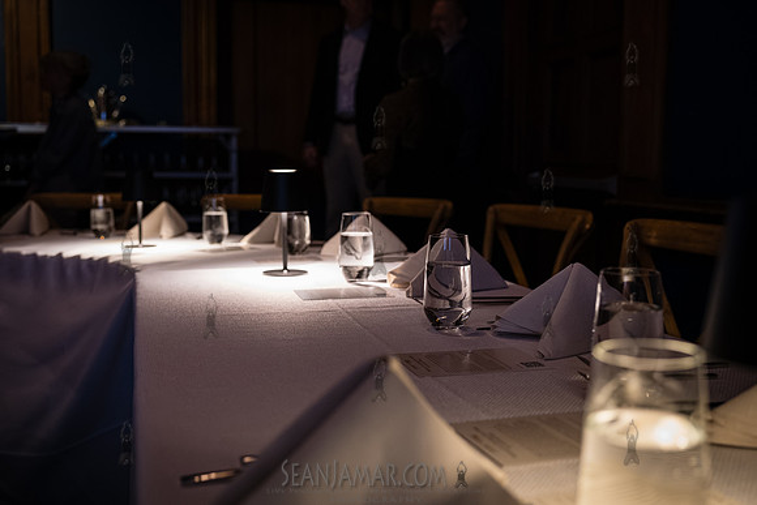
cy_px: 252
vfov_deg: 33.7
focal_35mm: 40
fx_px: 833
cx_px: 378
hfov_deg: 48.9
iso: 4000
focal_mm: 35
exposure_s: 1/125
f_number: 3.2
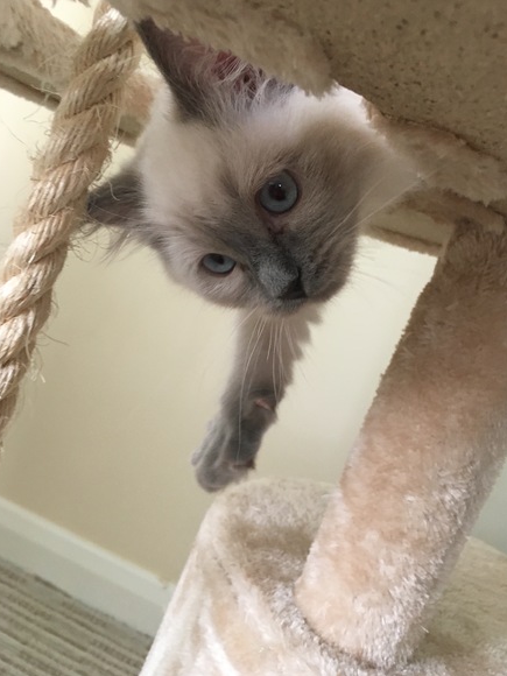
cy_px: 331
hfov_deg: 46.8
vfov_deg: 60.0
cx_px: 252
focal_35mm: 30
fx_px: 586
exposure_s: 1/33
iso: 200
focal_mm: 4.15
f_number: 2.2
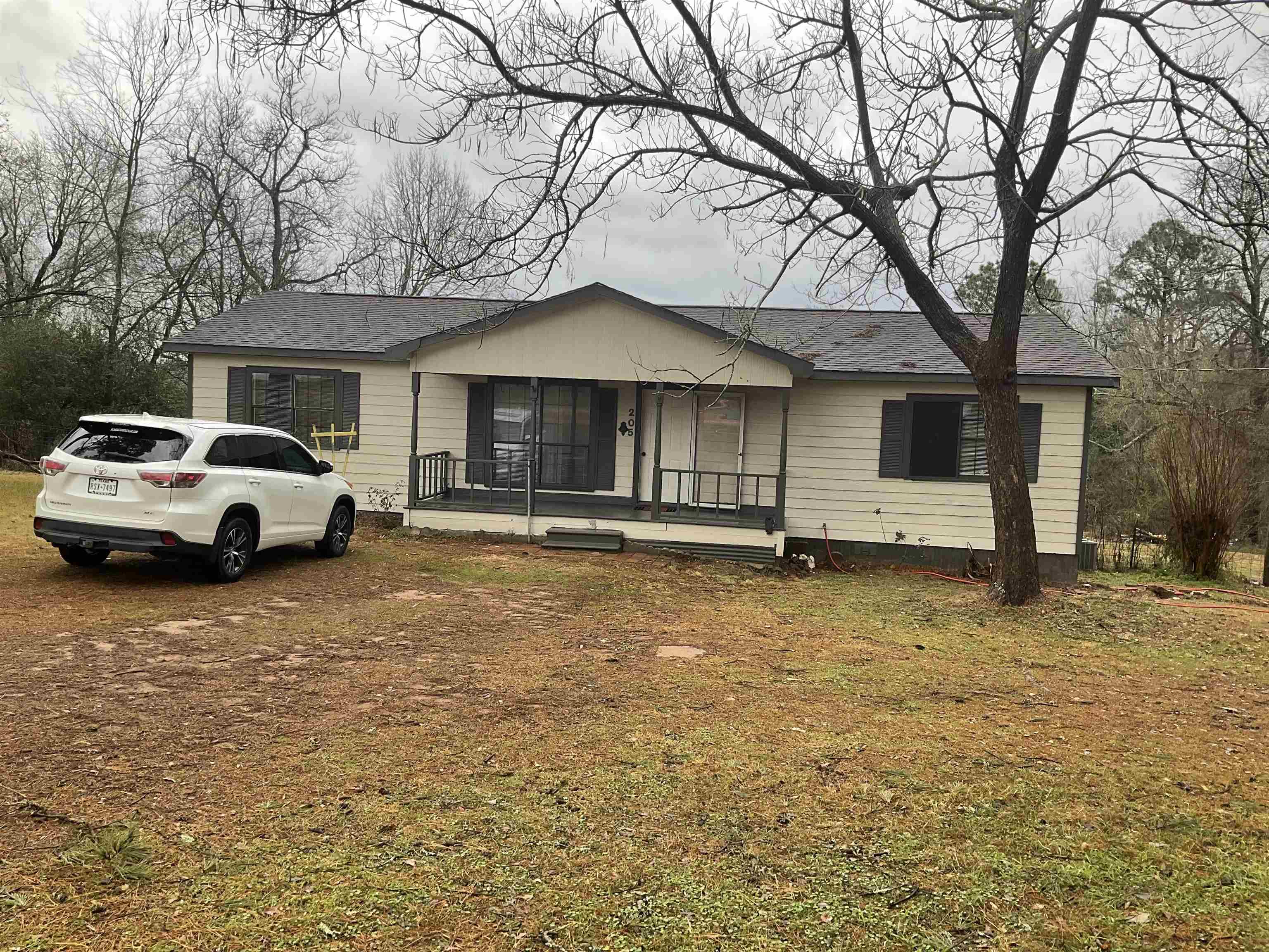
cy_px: 476
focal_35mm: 29
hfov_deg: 61.7
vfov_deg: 48.2
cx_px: 634
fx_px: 1063
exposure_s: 1/157
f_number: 1.8
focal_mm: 3
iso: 20
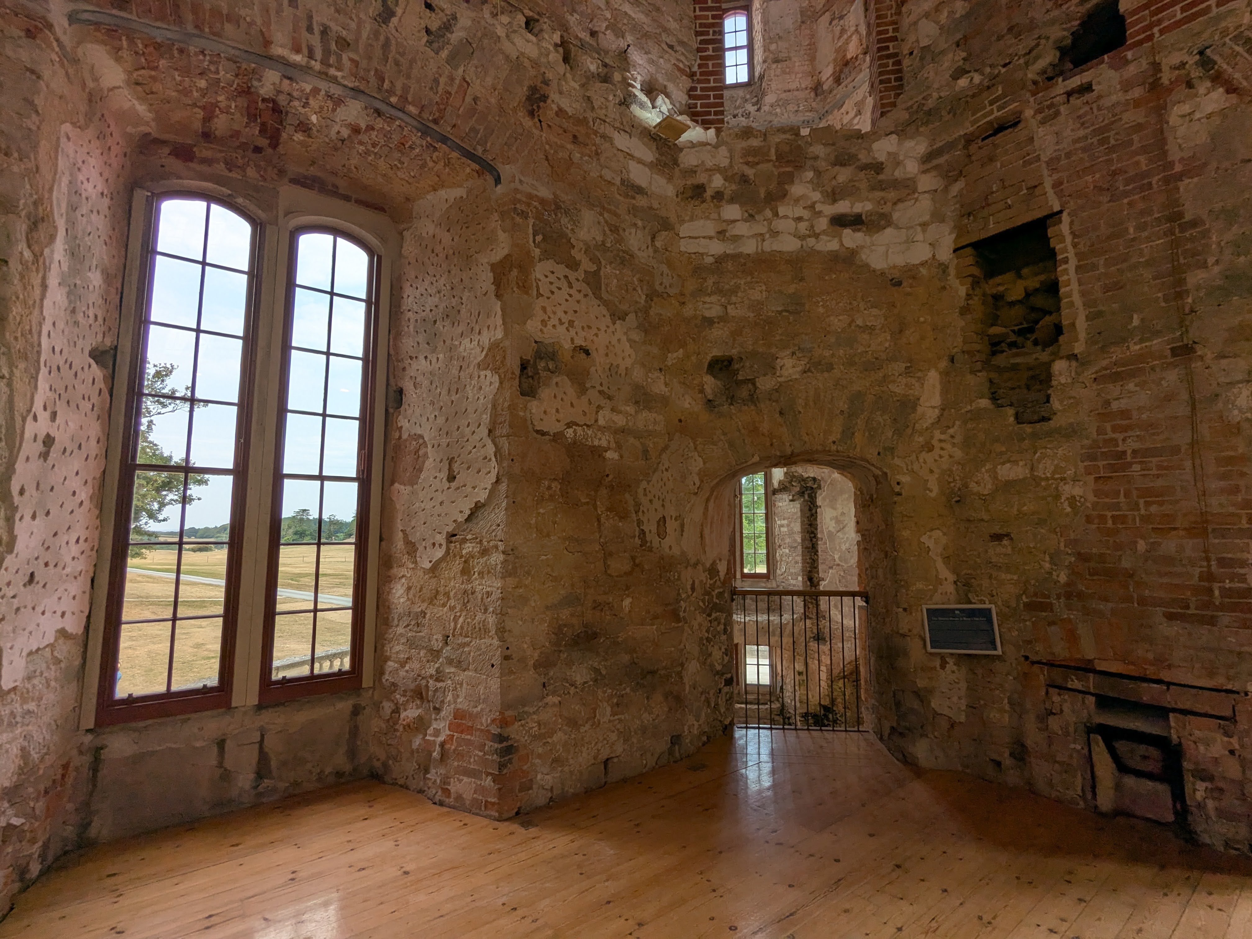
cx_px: 626
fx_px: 579
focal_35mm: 16
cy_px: 470
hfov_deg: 94.5
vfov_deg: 78.1
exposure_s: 1/659
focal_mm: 2.35
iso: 52
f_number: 2.2
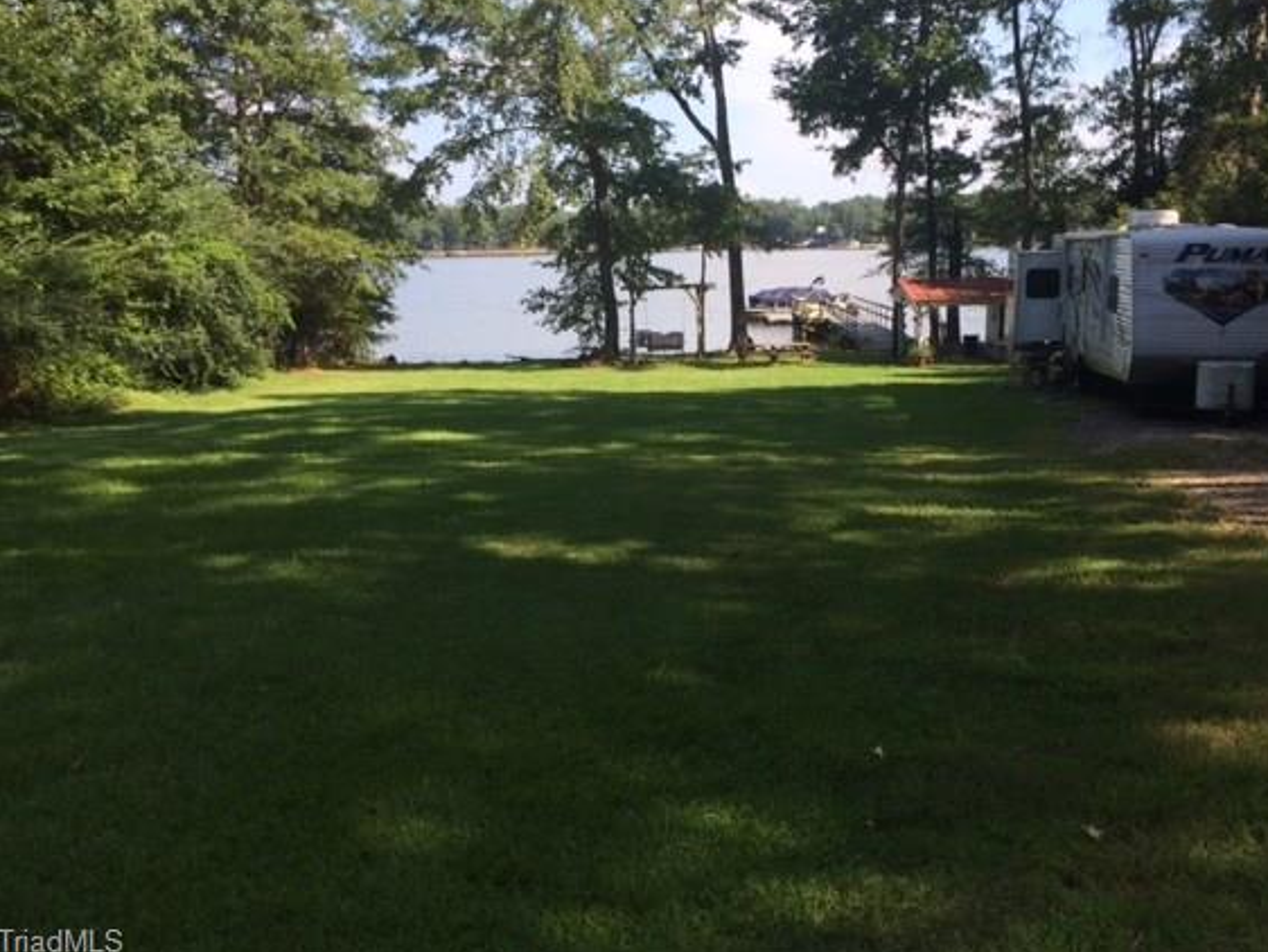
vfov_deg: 42.9
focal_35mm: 33
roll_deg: +0.6
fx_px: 1209
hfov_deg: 55.3
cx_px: 684
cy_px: 422
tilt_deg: -9.0
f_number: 2.2
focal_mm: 4.15
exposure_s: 1/873
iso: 32
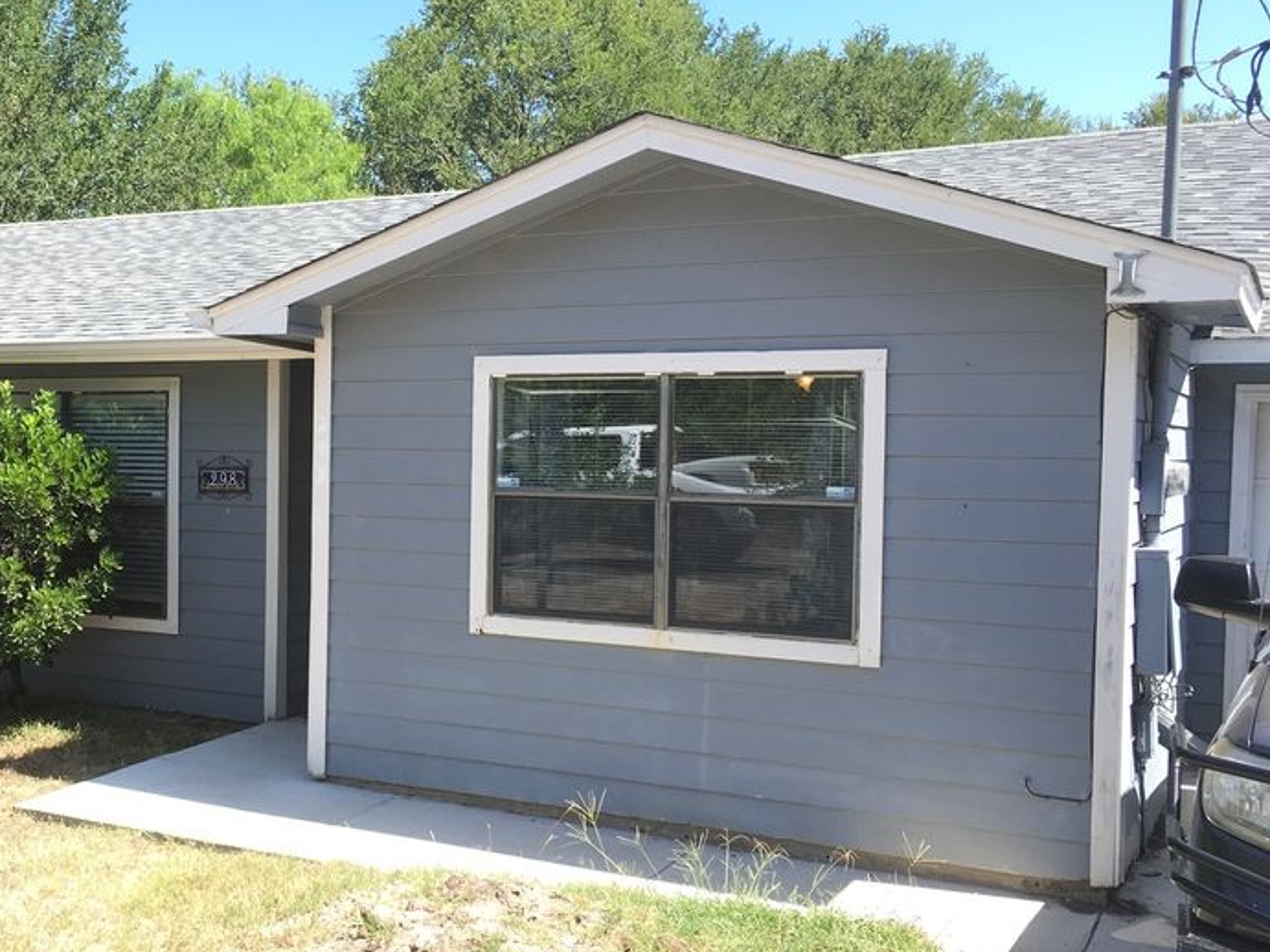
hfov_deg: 42.8
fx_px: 1577
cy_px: 505
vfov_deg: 33.6
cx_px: 349
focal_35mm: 43
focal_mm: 4.15
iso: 25
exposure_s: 1/455
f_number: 2.2
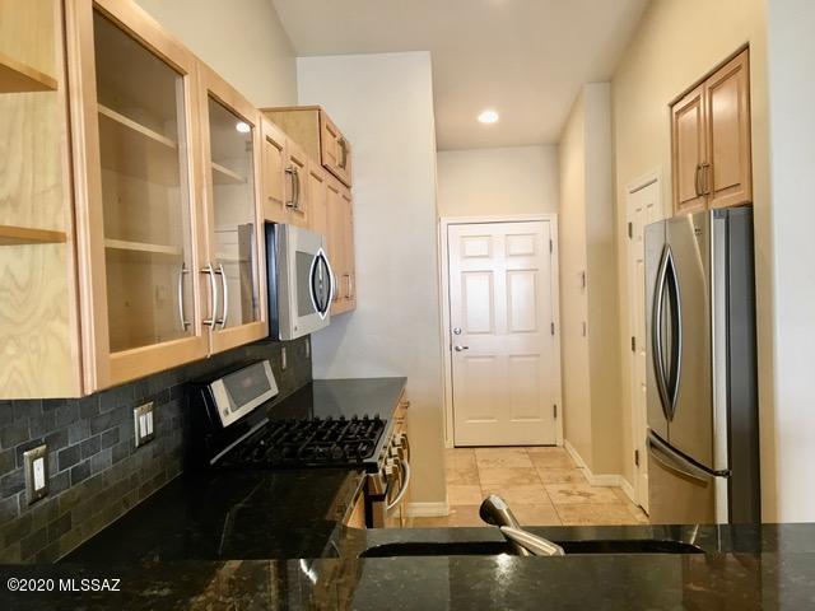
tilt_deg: -1.9
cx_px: 408
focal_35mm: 29
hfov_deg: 61.7
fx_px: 683
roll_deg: +2.0
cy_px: 306
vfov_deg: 48.2
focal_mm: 4.15
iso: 64
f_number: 2.2
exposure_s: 1/30
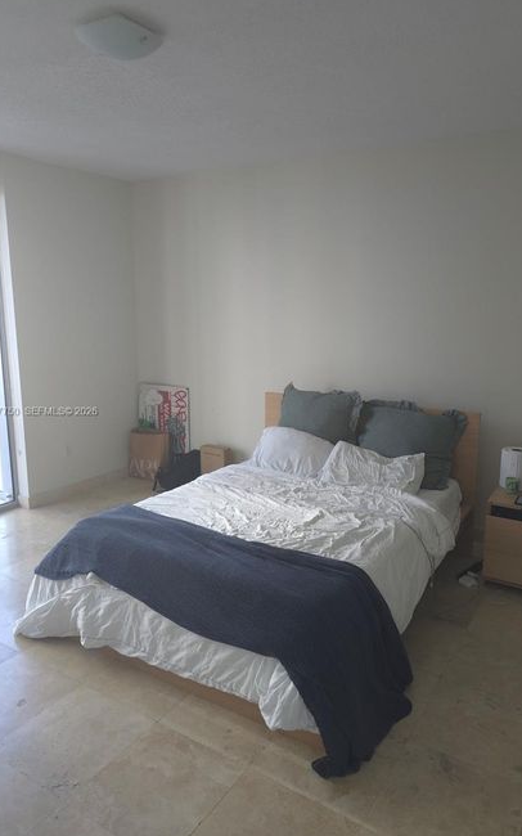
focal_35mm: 25
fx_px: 569
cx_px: 287
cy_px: 412
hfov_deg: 49.2
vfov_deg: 72.6
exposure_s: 1/60
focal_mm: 6.3
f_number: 1.7
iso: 125
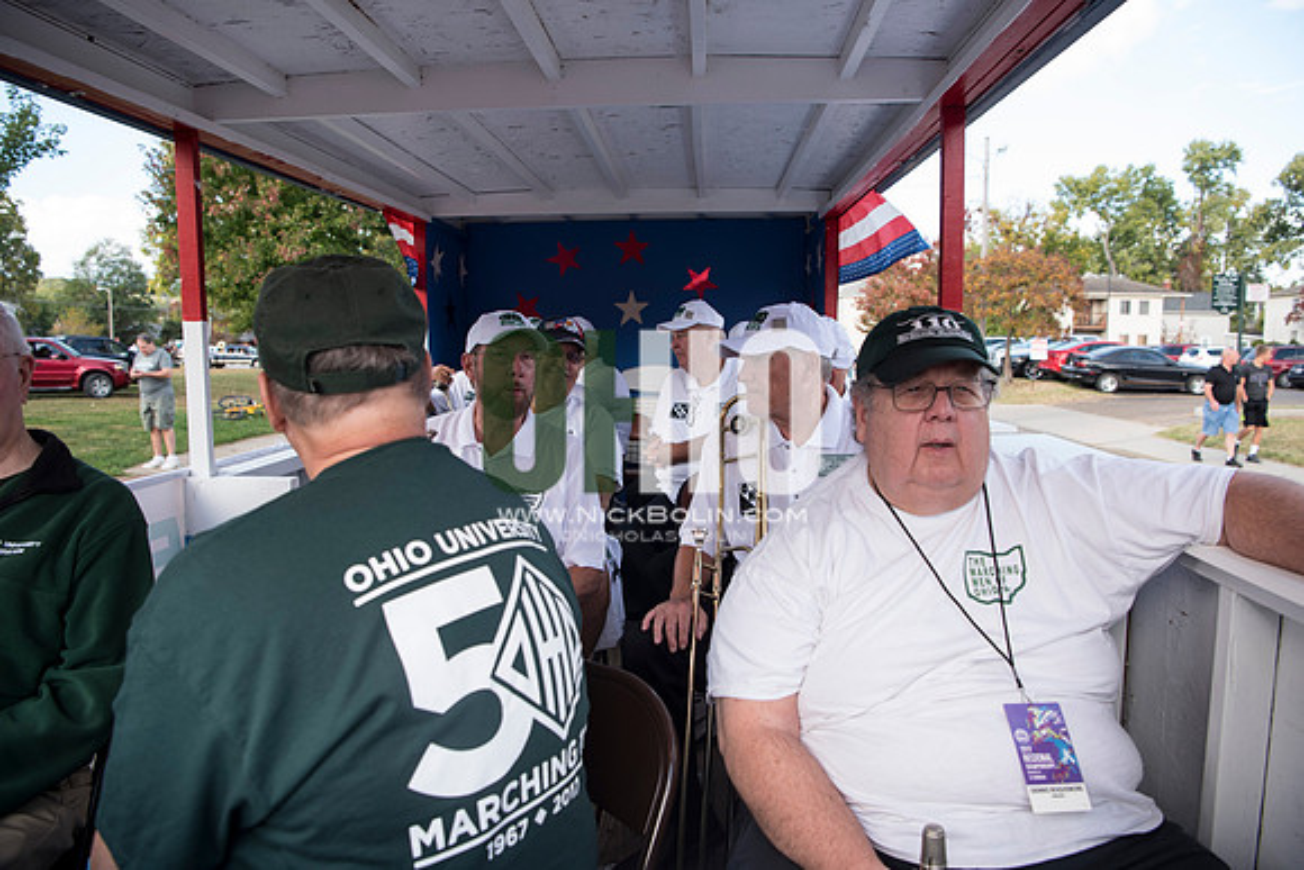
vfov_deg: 53.2
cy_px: 435
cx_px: 652
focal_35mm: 24
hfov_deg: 73.7
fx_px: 869
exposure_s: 1/320
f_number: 4.5
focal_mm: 24
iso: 250
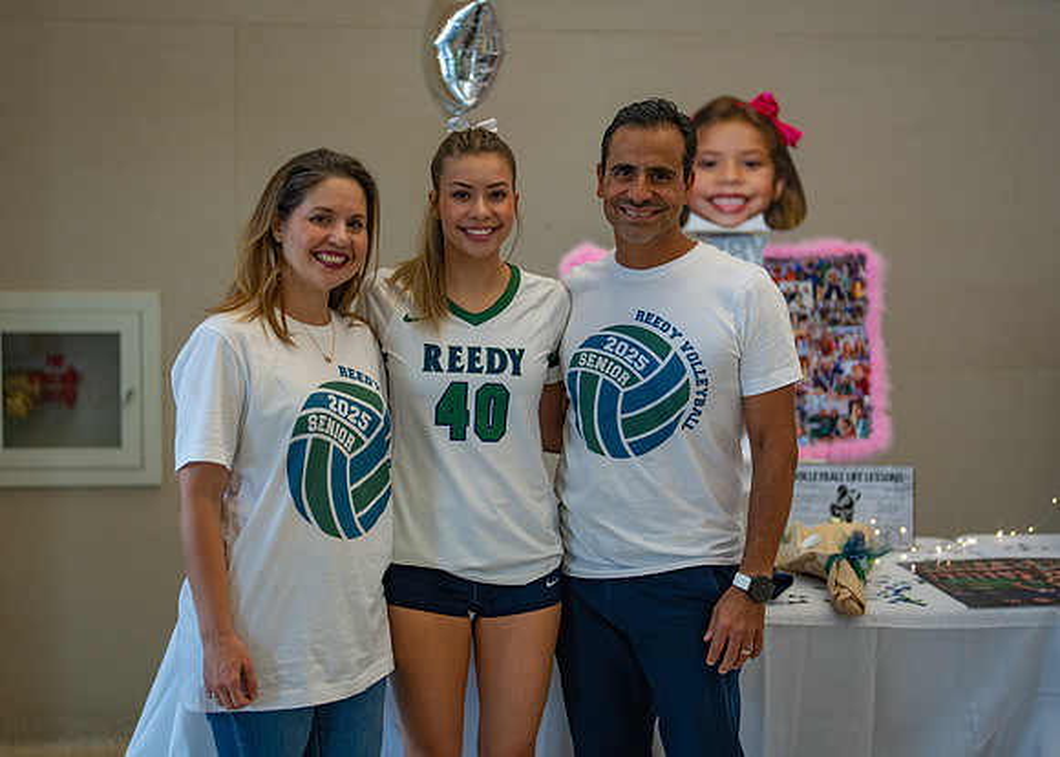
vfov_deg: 27.0
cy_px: 378
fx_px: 1577
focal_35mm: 52
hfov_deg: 37.2
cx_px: 530
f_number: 1.2
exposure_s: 1/320
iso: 160
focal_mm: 50
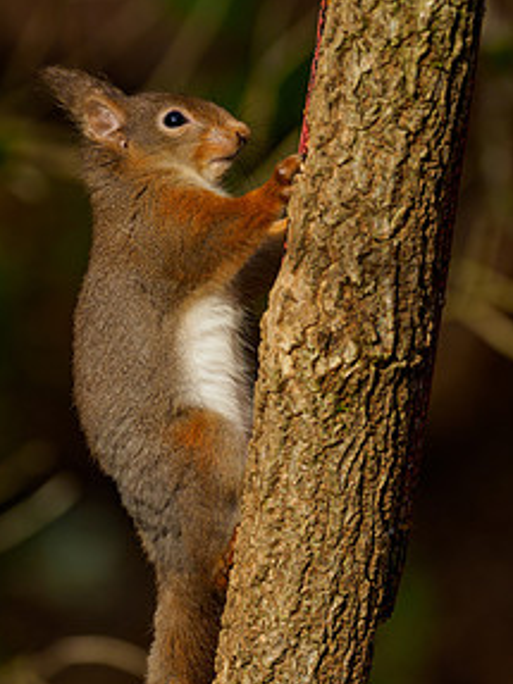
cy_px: 505
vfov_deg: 2.1
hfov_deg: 1.6
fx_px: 18608
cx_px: 185
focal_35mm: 941
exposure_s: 1/640
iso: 200
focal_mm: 300
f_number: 5.6
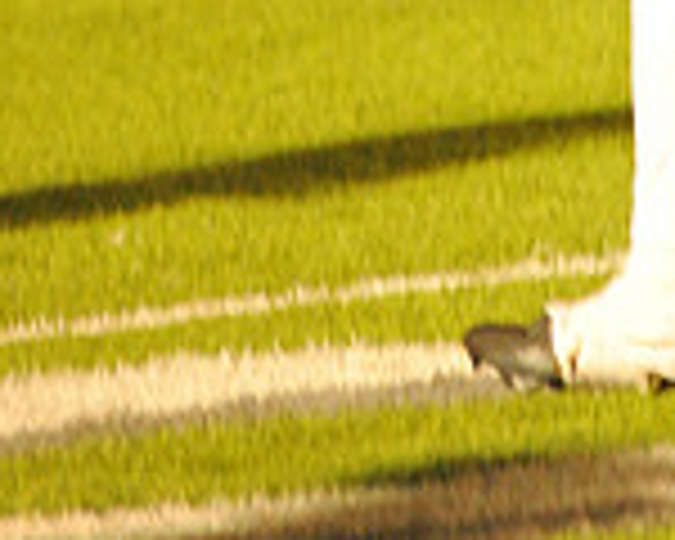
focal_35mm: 725
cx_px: 846
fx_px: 14484
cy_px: -688
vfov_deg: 2.1
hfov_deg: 2.7
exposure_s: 1/200
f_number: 5
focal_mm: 200
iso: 6400
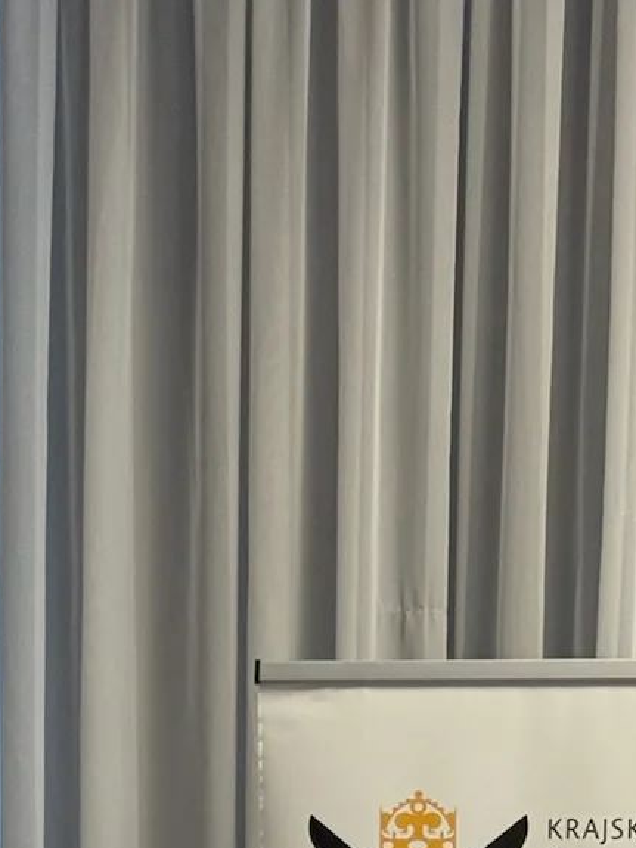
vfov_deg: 10.8
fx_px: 4191
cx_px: 218
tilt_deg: -3.8
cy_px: 1507
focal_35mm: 171
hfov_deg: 8.7
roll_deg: +0.8
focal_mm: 6.76
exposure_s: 1/100
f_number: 1.78
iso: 80
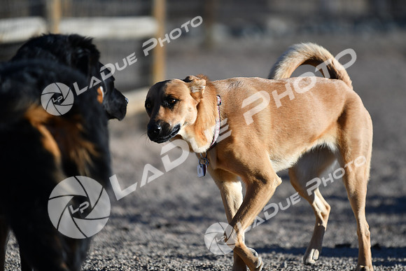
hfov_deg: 6.9
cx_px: 203
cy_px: 136
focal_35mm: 300
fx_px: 3384
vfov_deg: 4.6
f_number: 2.8
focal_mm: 200
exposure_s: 1/4000
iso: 180
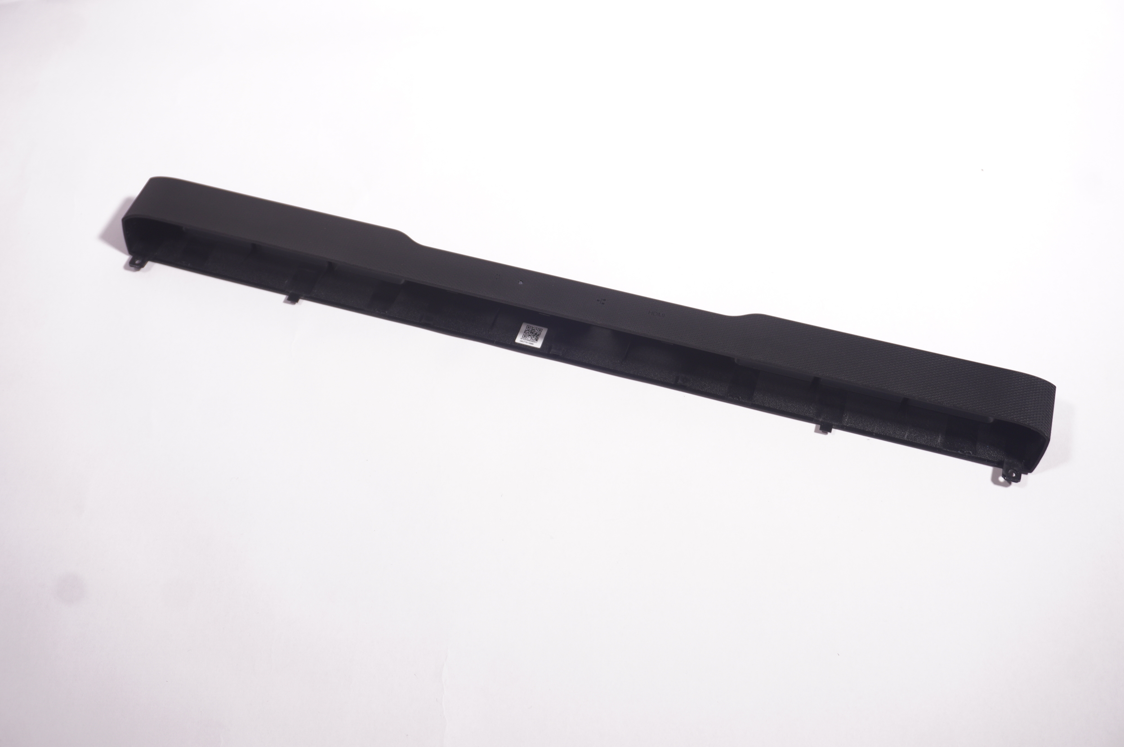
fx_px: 1310
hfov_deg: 46.4
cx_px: 562
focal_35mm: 42
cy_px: 374
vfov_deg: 31.8
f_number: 5.6
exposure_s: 1/13
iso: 200
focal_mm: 28
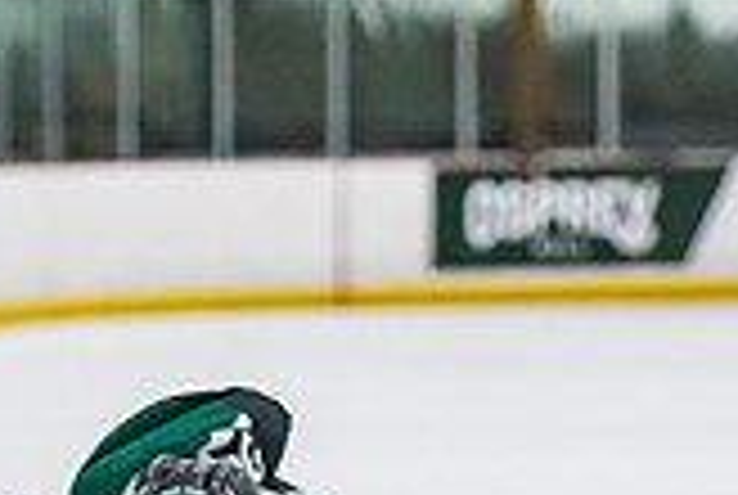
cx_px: 144
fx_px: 8502
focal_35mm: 414
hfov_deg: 5.0
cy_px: 812
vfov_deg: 3.3
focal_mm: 98
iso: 3200
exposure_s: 1/640
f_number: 3.2
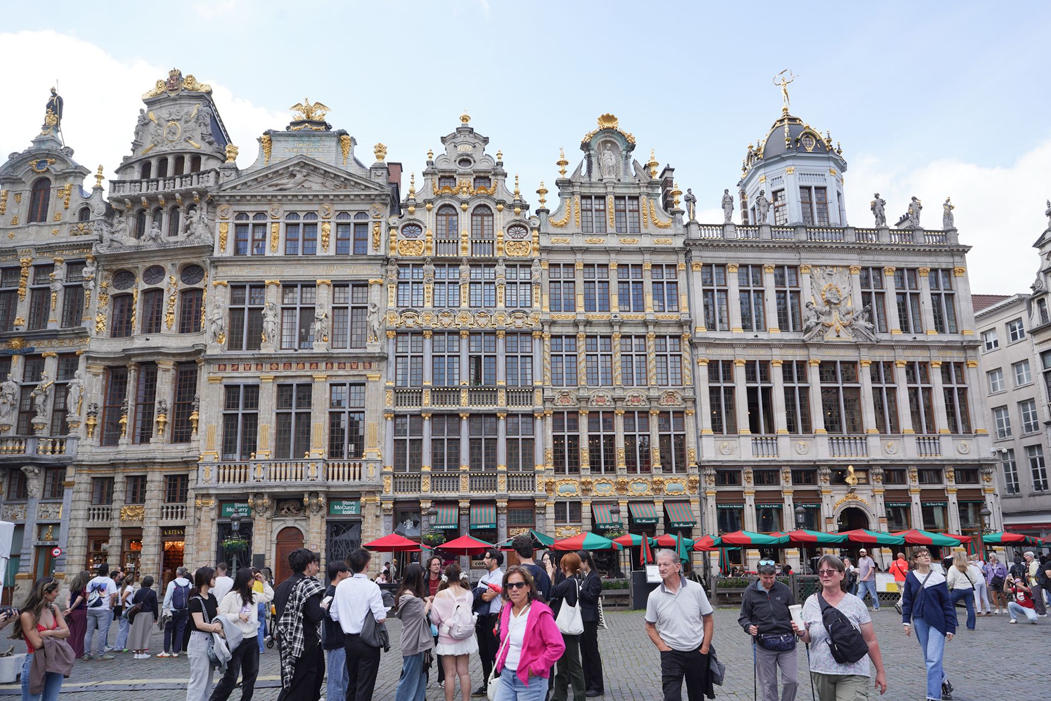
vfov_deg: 49.5
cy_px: 379
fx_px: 759
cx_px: 535
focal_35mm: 26
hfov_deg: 69.4
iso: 100
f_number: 9
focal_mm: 24
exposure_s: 1/100
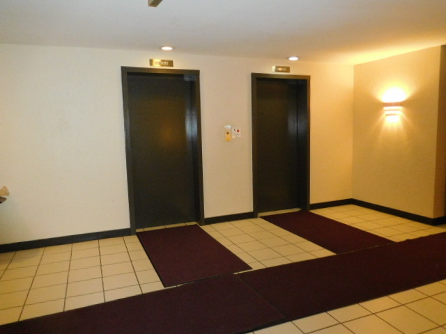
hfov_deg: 69.4
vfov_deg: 54.9
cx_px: 223
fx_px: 322
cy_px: 167
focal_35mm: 25
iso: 800
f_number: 3.4
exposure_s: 1/30
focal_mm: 4.5
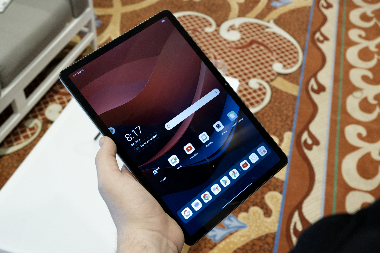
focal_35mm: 35
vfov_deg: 37.8
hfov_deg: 54.4
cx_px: 190
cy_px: 126
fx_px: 369
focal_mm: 35
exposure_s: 1/50
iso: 4000
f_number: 8
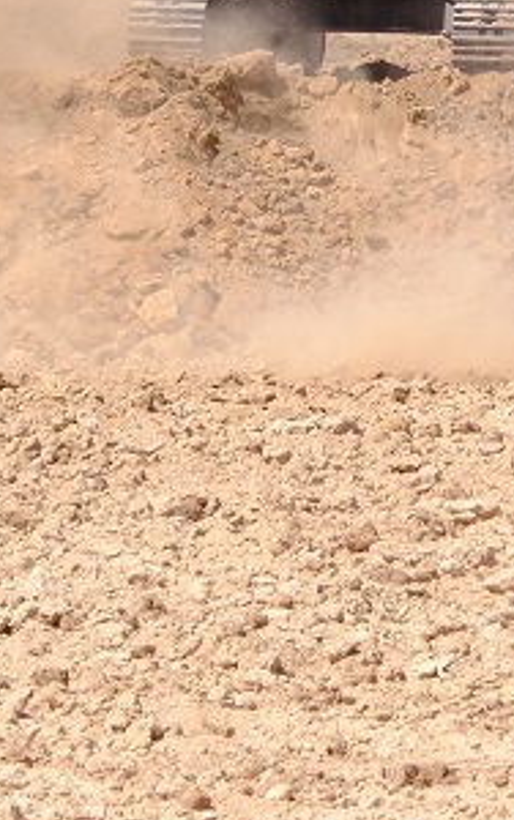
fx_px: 9127
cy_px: 71
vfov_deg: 5.1
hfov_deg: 3.2
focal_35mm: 408
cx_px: 323
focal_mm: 58.6
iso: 320
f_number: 4
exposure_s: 1/2500
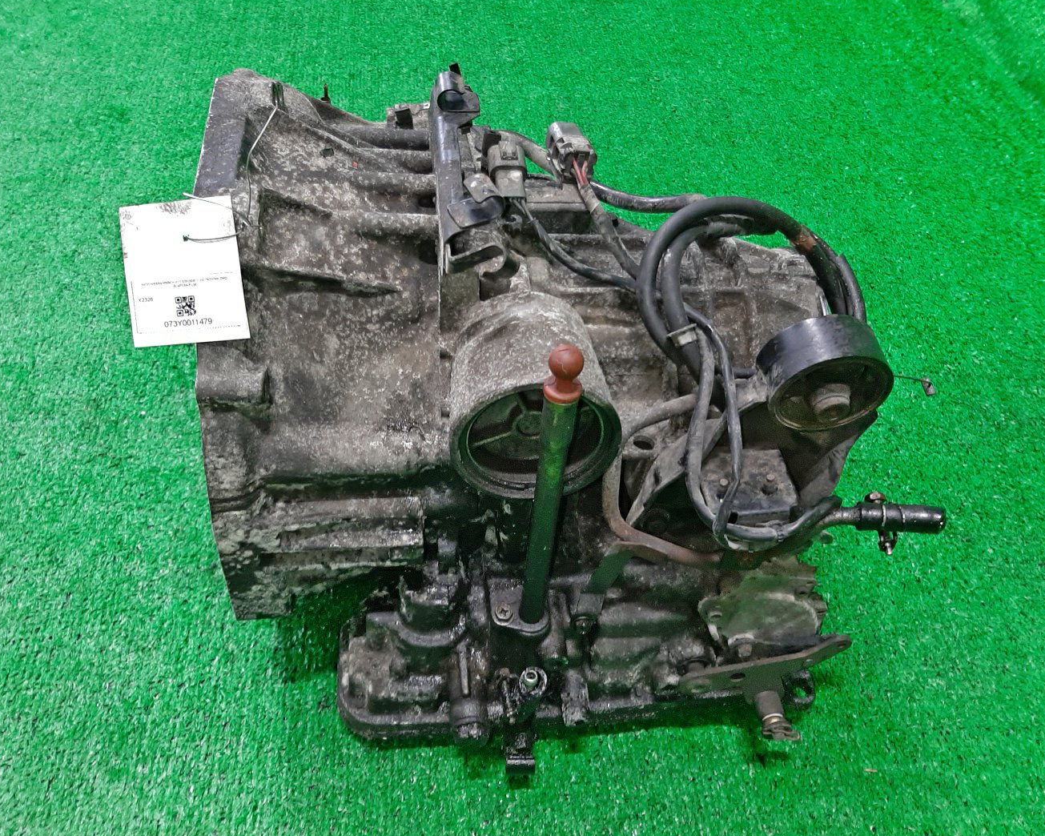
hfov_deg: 62.2
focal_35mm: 28
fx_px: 866
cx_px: 493
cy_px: 414
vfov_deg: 51.5
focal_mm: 3.93
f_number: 1.7
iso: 184
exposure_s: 1/50
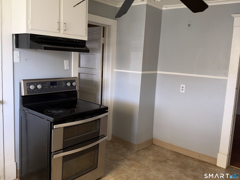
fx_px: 166
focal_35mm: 24
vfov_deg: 56.8
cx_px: 120
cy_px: 90
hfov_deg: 71.6
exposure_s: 1/122
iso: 200
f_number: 1.8
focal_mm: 6.93
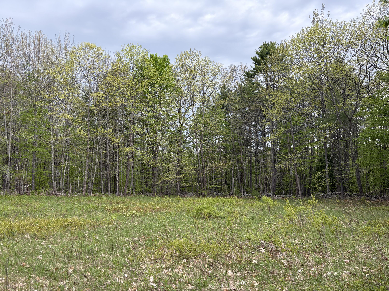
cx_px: 194
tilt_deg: +5.2
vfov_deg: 53.1
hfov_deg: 67.3
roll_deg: +0.8
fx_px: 292
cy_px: 146
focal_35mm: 26
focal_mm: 5.96
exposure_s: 1/519
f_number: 1.6
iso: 50
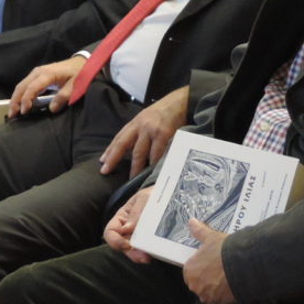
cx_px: 4
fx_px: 1629
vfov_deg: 10.5
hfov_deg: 10.6
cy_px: -48
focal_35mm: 164
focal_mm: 8.9
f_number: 3.6
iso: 800
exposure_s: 1/8
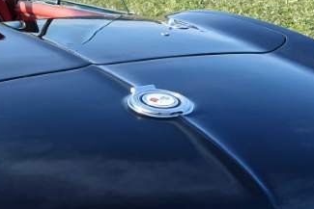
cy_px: 127
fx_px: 1082
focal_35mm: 124
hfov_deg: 16.4
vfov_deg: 11.1
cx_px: 50
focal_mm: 12.99
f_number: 4
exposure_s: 1/200
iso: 125
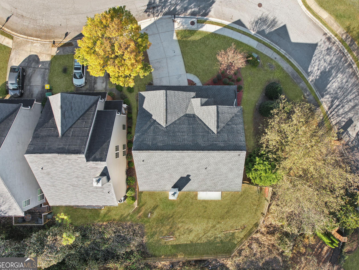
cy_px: 135
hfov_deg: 71.4
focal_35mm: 24
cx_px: 200
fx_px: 249
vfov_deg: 56.8
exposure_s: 1/350
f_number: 2.8
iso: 100
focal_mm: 8.4
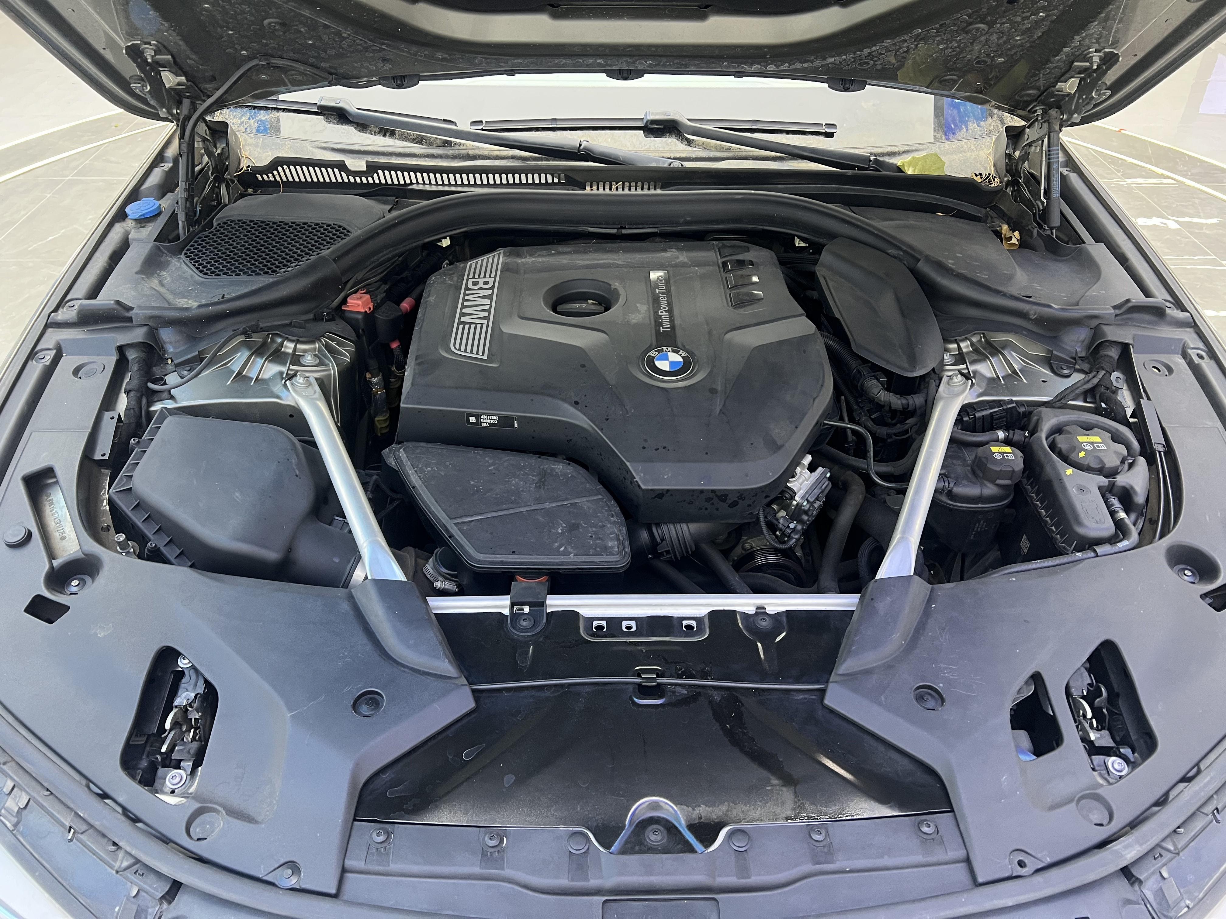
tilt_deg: -39.0
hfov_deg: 67.3
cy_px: 460
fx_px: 921
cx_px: 613
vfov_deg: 53.1
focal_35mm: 26
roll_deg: -0.7
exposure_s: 1/50
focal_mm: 5.7
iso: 160
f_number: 1.5
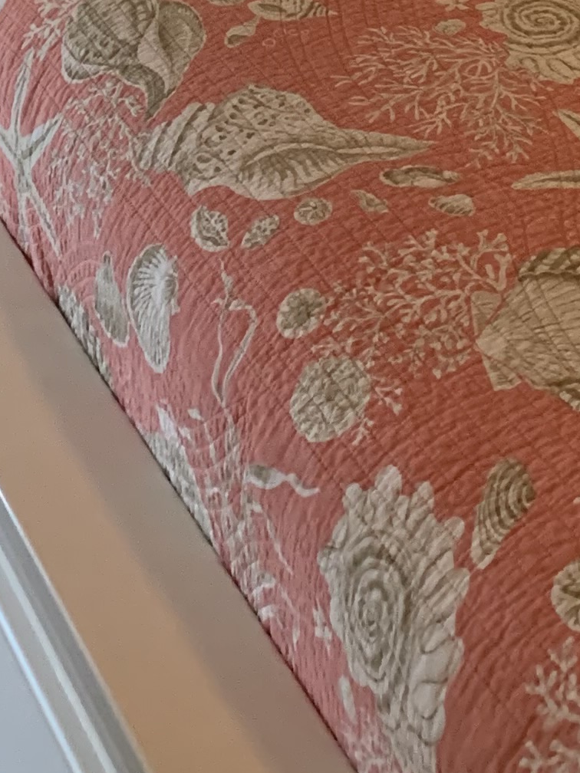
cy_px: -566
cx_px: 135
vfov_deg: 16.3
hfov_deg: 14.2
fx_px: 2323
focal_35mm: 104
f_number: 1.8
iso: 200
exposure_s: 1/60
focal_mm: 4.25
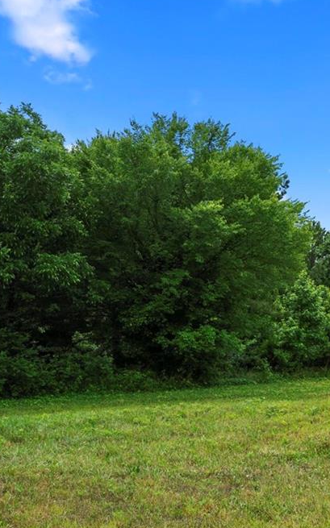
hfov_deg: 24.3
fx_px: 734
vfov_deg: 39.6
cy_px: 264
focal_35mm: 51
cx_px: 324
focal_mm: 32
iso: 100
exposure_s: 1/250
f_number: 8
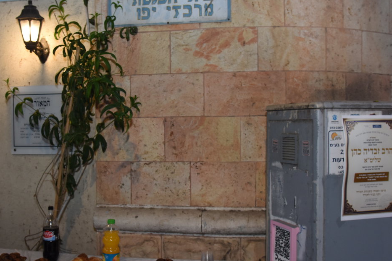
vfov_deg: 31.9
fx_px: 457
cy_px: 137
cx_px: 151
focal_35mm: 42
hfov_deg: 46.1
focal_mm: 28
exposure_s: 1/125
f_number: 6.3
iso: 1250
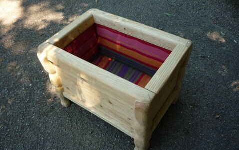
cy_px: 83
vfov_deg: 39.4
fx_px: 208
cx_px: 120
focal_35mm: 32
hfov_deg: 59.7
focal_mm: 5.2
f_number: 4
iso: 100
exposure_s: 1/100
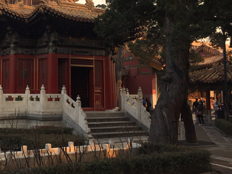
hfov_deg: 35.1
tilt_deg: +8.1
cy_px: 50
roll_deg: -0.1
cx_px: 31
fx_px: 349
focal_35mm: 52
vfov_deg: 27.8
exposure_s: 1/434
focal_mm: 4.15
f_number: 2.2
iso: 32
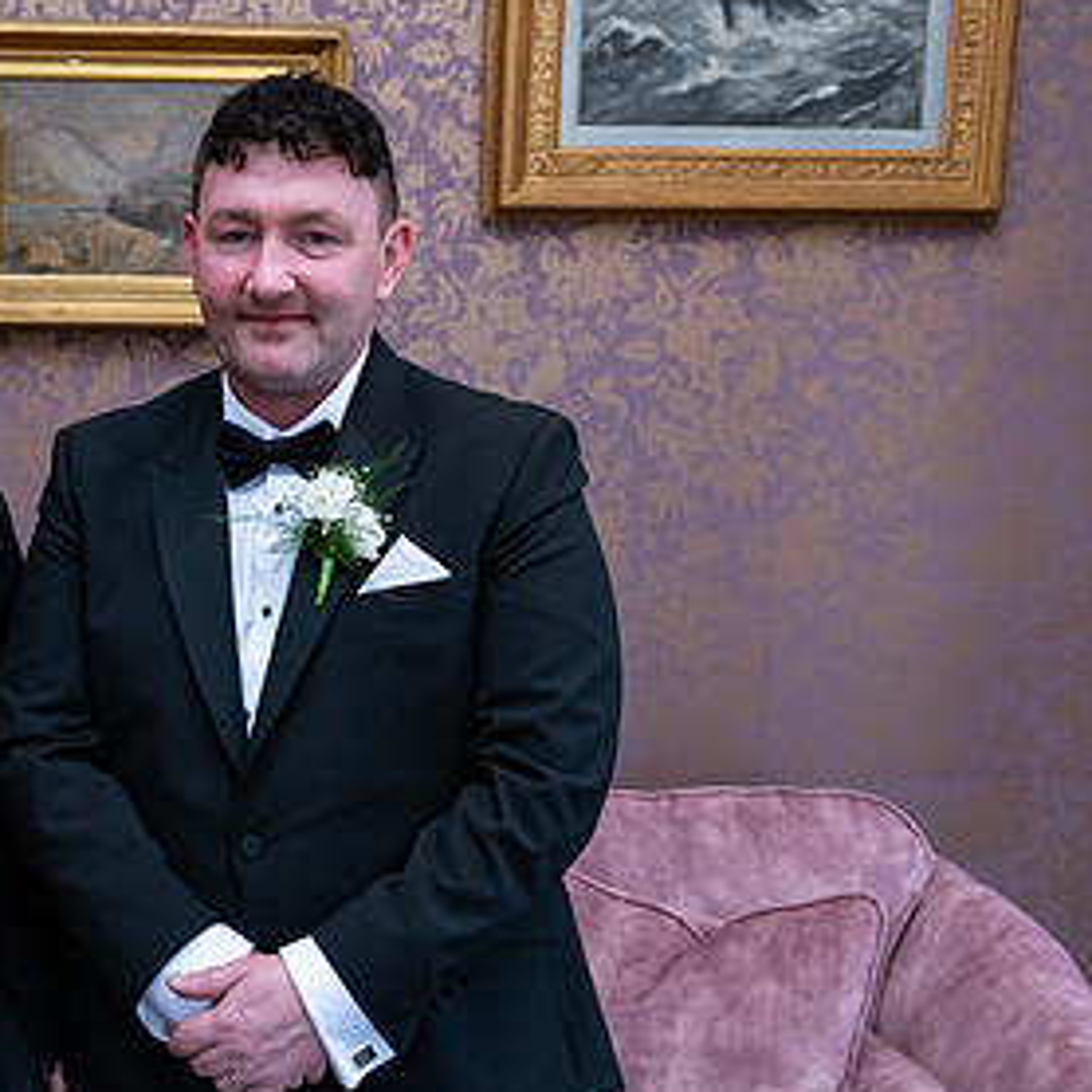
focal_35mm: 64
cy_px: 713
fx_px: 2284
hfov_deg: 26.2
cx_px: 168
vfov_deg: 26.8
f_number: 3.5
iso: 800
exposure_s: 1/160
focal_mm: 34
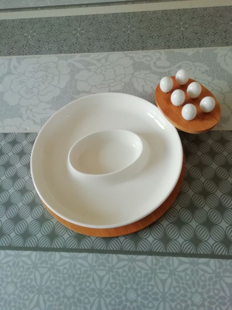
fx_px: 232
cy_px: 155
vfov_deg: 67.3
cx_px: 116
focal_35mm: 26
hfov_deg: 53.1
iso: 125
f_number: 2.2
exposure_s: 1/33.3
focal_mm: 3.46
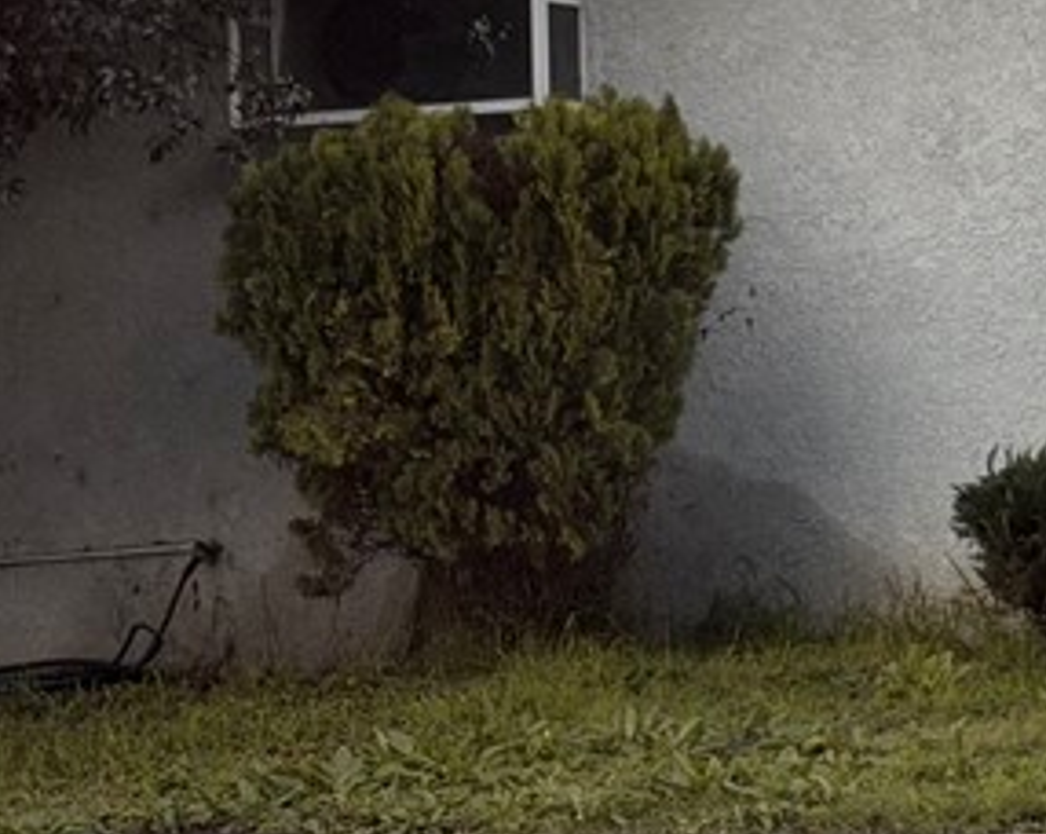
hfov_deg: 11.3
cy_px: -15
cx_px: 1254
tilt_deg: +4.9
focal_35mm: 168
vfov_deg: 9.1
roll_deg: +2.7
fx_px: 5194
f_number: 1.78
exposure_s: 1/122
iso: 80
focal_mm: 6.76
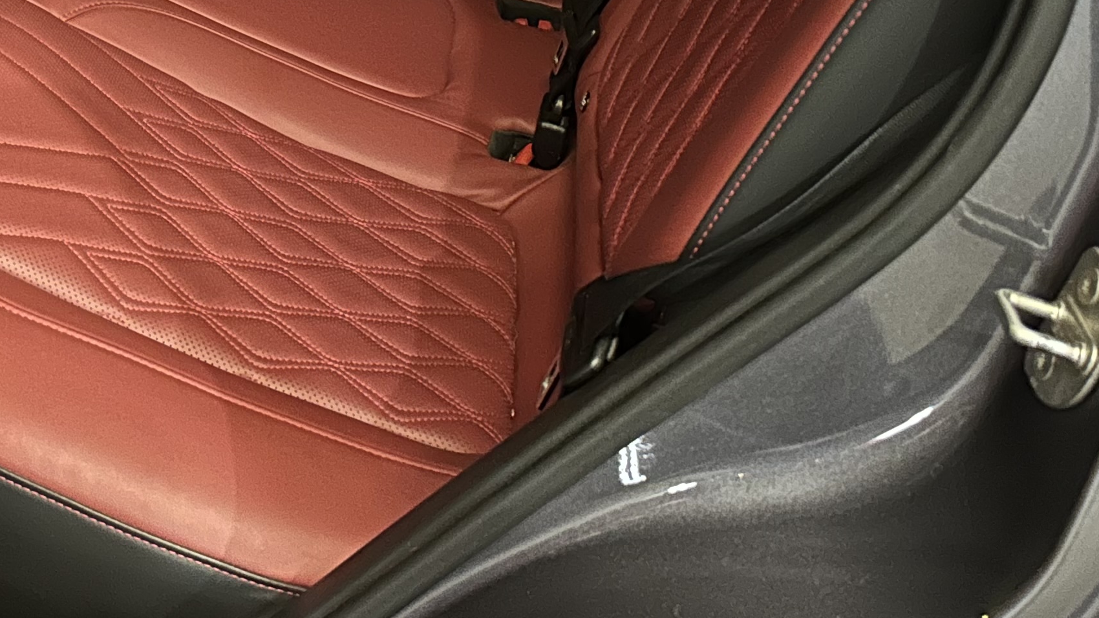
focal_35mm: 62
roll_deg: -3.8
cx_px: 143
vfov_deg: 17.9
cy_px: -236
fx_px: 1807
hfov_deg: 32.4
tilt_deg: -20.4
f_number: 1.78
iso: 1600
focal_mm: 6.86
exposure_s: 1/22
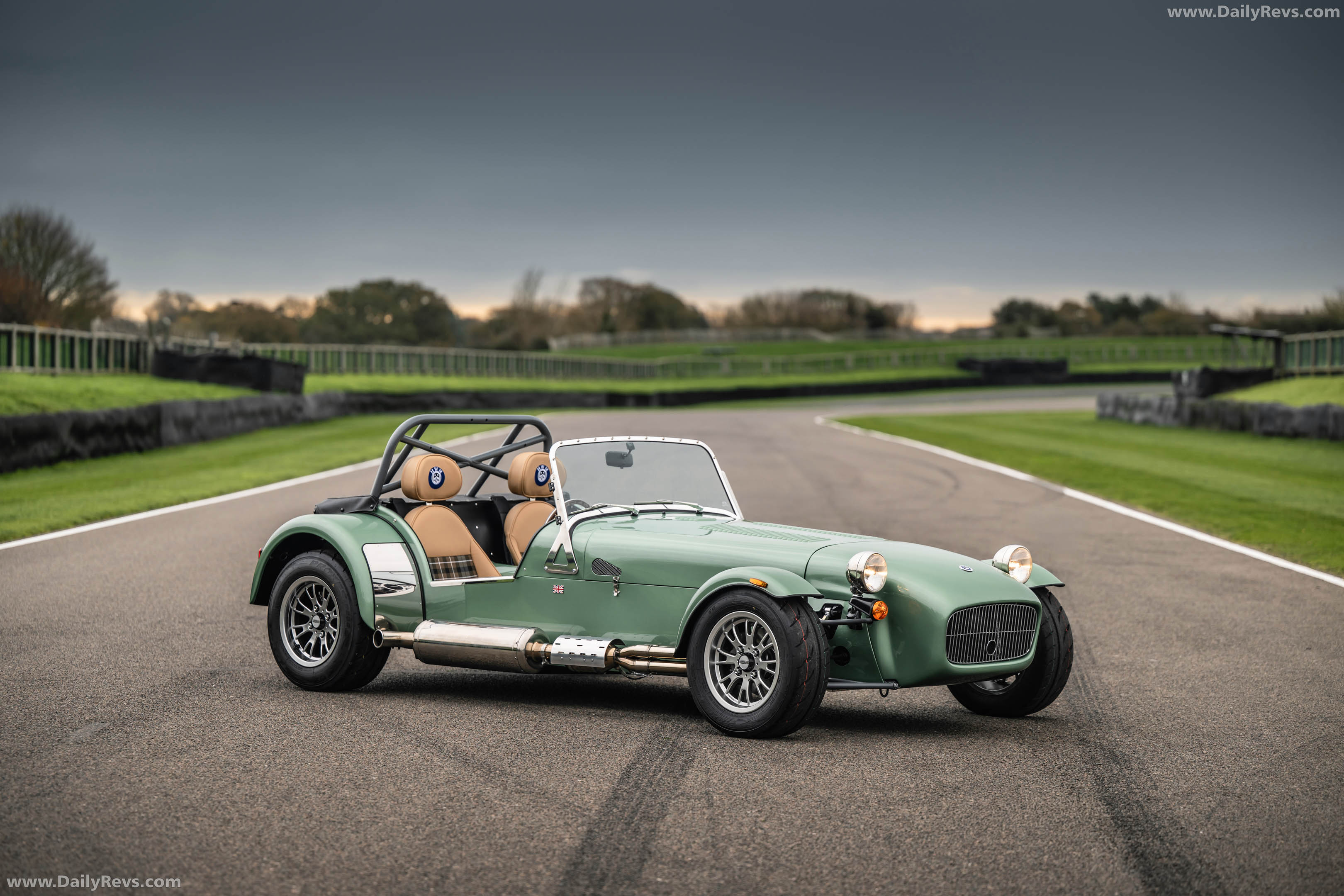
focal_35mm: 90
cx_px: 672
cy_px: 448
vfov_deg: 15.2
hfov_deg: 22.6
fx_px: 3360
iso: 100
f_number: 2.8
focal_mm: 90
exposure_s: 1/200
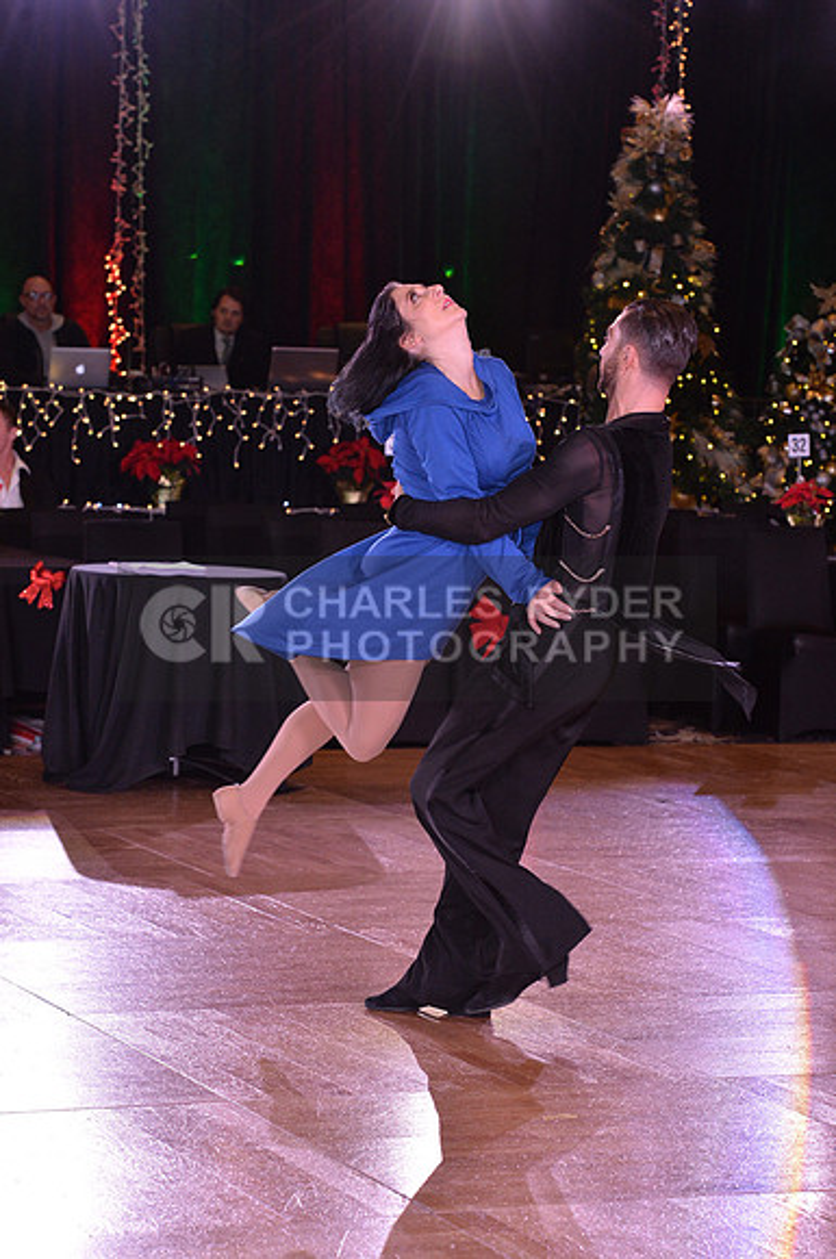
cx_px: 418
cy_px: 630
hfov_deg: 11.4
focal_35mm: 120
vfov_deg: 17.1
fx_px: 4192
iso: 2000
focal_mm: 120
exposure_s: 1/250
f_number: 7.1
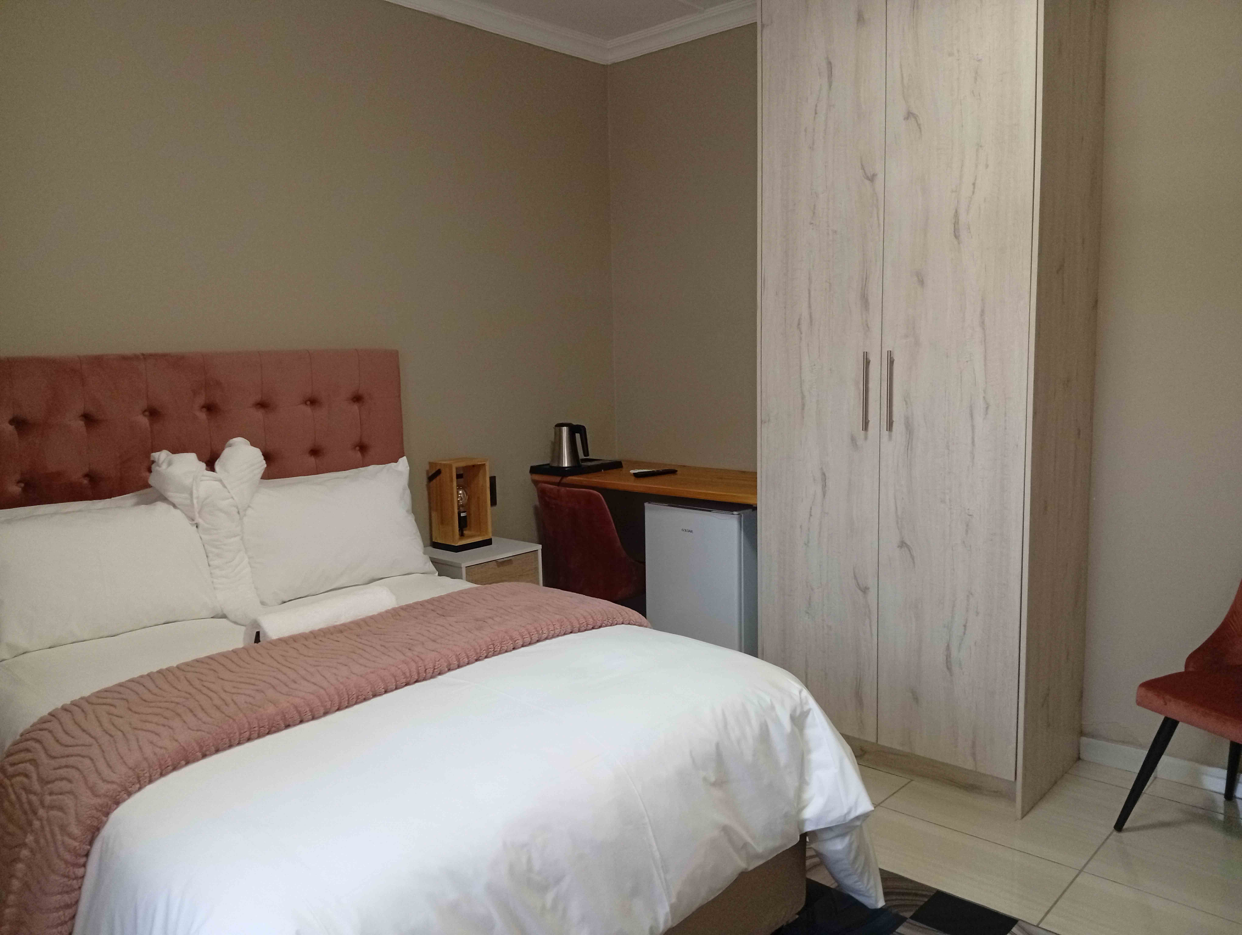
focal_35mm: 27
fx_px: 970
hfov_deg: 65.2
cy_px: 468
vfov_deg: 51.5
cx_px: 621
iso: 567
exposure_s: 1/33.3
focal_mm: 3.98
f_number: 1.8
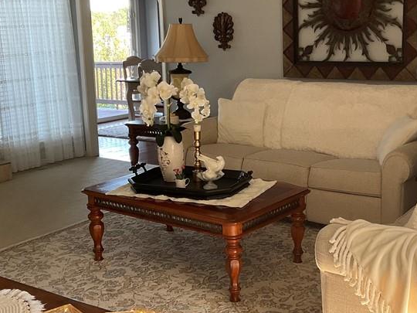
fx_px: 663
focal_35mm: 55
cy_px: 128
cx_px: 247
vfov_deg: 26.5
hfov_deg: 34.8
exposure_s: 1/94
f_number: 1.8
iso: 64
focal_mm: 3
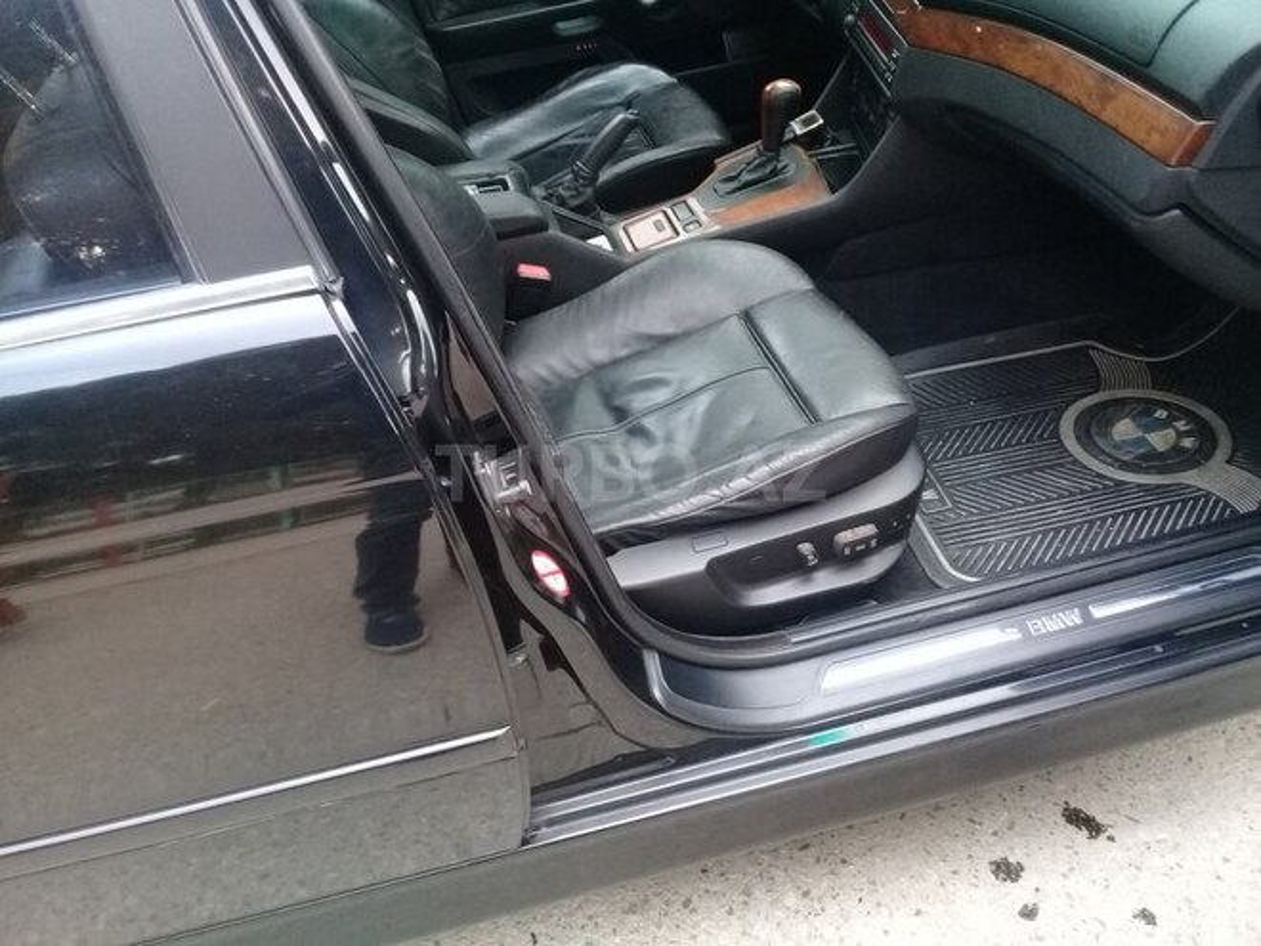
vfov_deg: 45.4
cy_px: 473
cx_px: 630
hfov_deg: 58.4
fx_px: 1129
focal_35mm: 31
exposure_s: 1/33
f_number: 2.2
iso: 200
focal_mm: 3.3
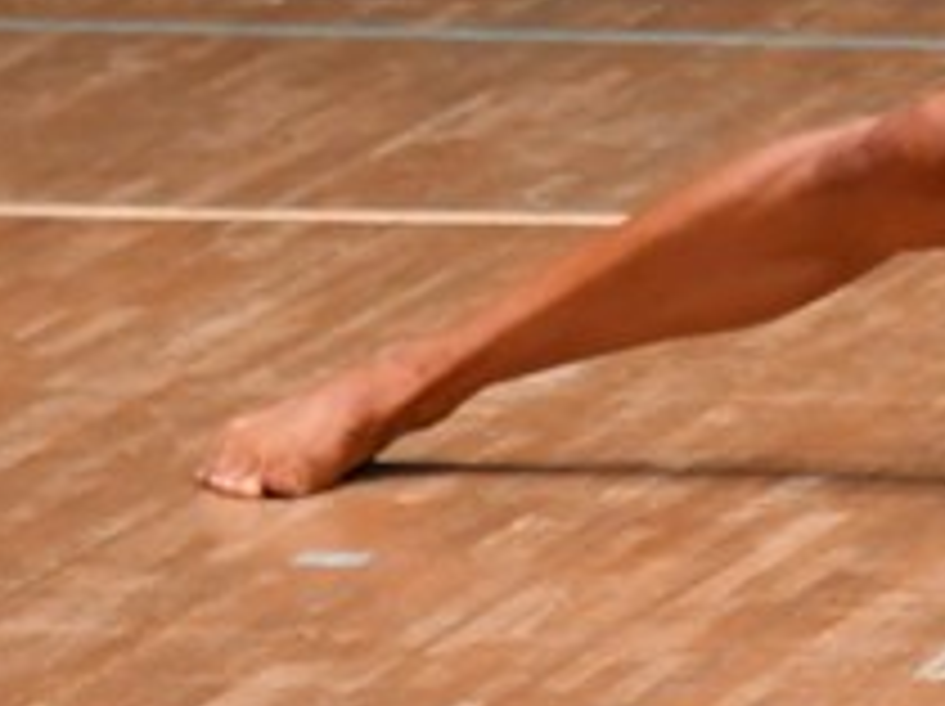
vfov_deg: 1.1
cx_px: 1573
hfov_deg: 1.5
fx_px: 36321
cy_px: -166
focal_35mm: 1332
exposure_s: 1/400
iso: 5000
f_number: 5.6
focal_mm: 250
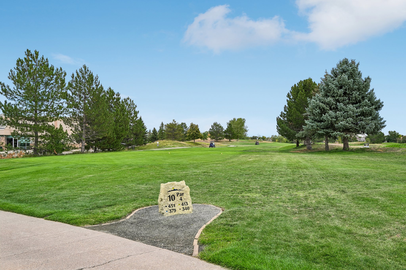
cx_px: 203
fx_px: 338
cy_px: 135
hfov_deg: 61.9
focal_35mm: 30
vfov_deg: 43.6
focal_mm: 30
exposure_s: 1/60
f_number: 8
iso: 64
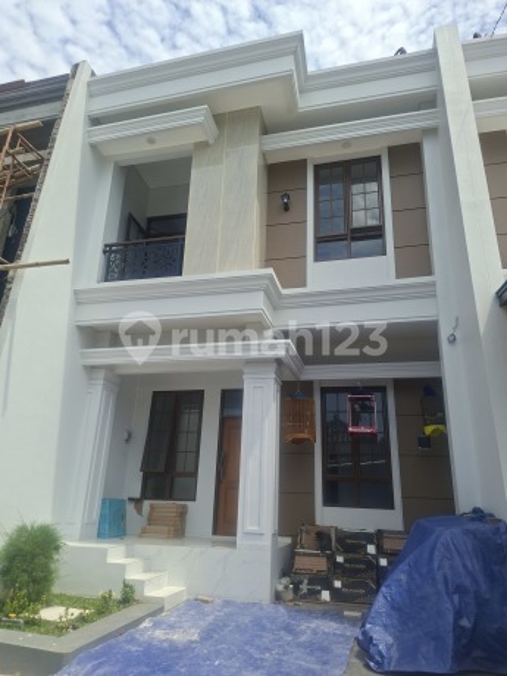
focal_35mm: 23
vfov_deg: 73.9
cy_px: 338
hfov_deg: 58.9
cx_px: 254
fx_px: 449
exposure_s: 1/1912
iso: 50
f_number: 1.8
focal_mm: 5.54
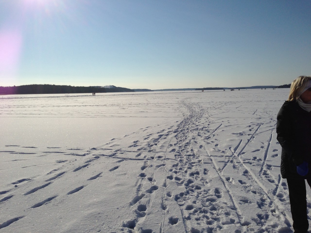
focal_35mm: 33
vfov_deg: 42.9
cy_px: 116
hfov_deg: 55.4
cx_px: 156
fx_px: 296
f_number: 2.4
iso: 50
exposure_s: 1/9091
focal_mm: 4.13
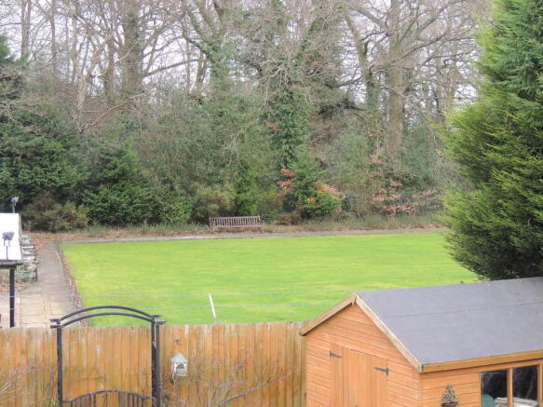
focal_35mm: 70
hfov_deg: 27.8
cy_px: 204
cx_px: 272
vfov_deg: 21.0
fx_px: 1098
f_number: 3.9
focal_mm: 12.4
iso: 200
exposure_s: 1/60
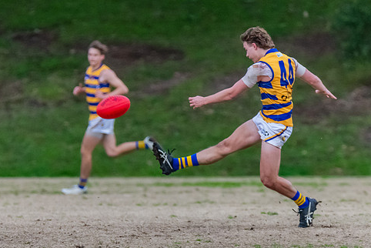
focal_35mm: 1014
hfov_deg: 2.0
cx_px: 108
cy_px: 146
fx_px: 10456
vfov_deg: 1.4
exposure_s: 1/1600
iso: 4000
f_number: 6
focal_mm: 450
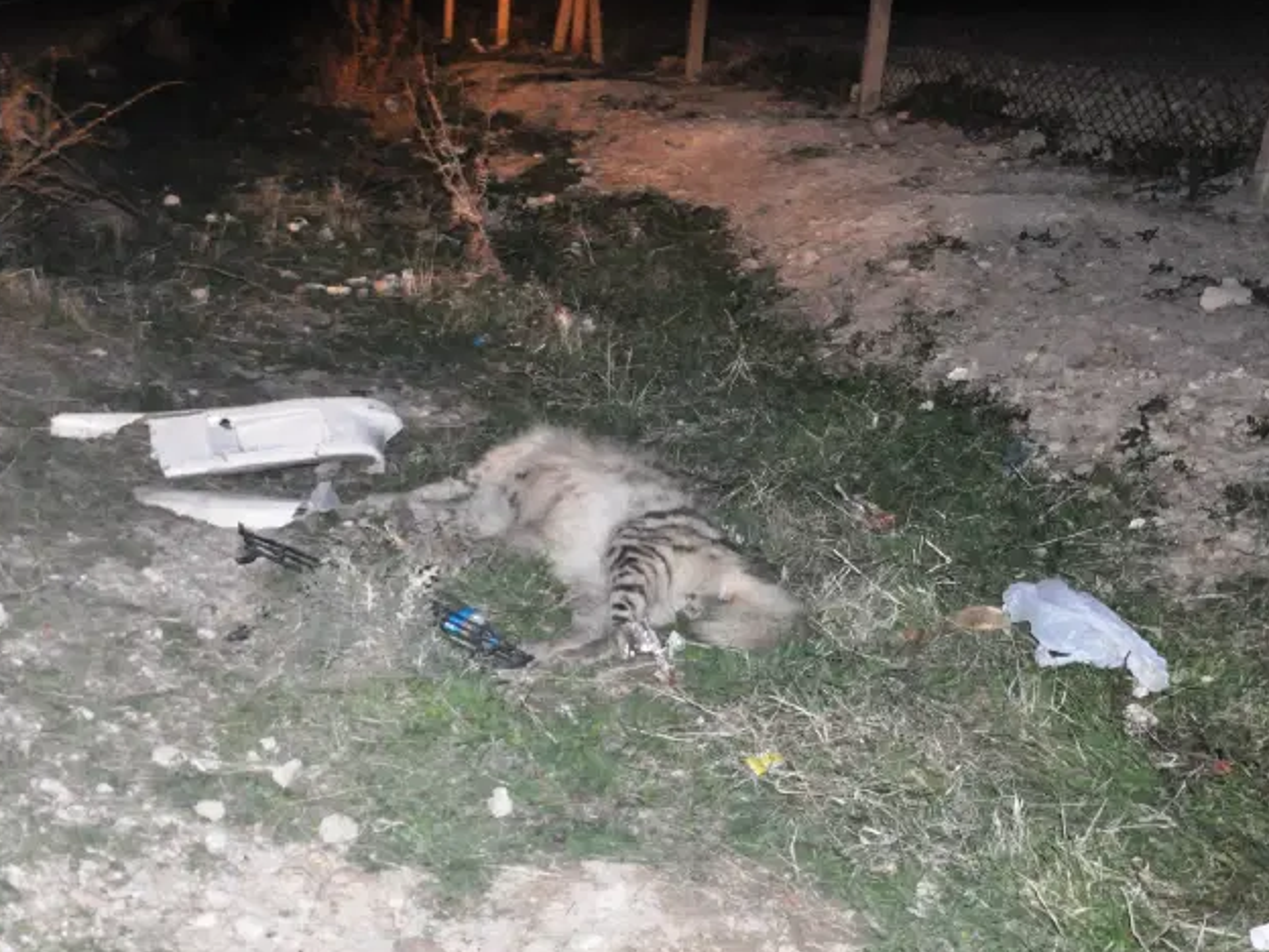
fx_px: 1565
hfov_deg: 43.4
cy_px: 533
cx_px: 409
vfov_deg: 33.8
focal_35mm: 43
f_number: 5
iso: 1600
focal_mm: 21
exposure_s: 1/60
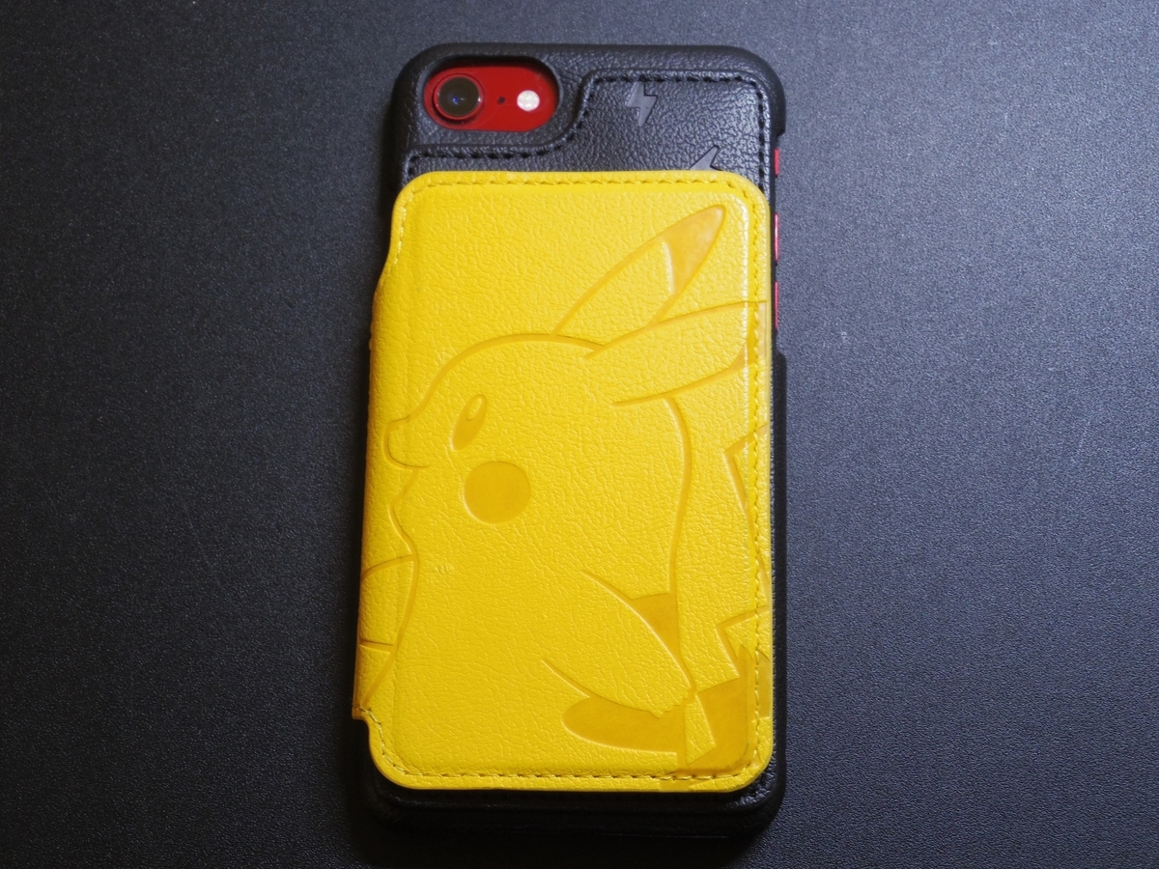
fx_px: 1741
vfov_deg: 28.0
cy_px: 434
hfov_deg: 36.8
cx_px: 580
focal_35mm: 52
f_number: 4
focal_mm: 11.4
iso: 400
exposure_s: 1/30
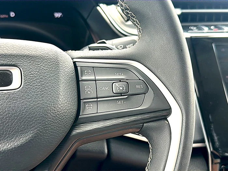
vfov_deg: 39.7
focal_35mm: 36
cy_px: 86
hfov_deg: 51.4
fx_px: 237
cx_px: 114
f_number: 1.78
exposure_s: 1/157
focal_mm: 6.86
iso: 80
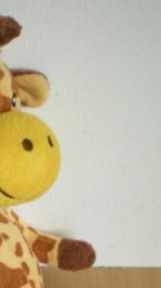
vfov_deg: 25.3
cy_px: 266
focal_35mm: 81
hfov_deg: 14.6
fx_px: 617
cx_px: -3
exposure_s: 1/14.8
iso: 200
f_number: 3.1
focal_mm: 6.3
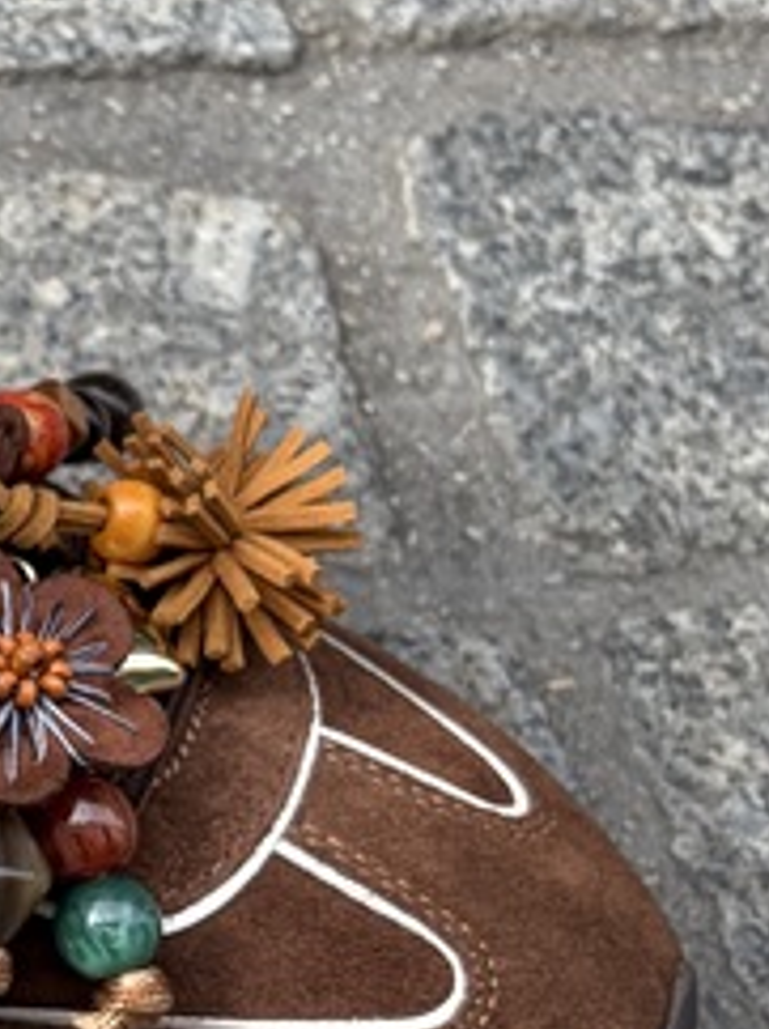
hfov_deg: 11.0
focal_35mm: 129
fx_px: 3828
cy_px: 583
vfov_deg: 15.3
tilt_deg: -52.6
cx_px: -438
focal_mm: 5.96
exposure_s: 1/920
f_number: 1.6
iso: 50
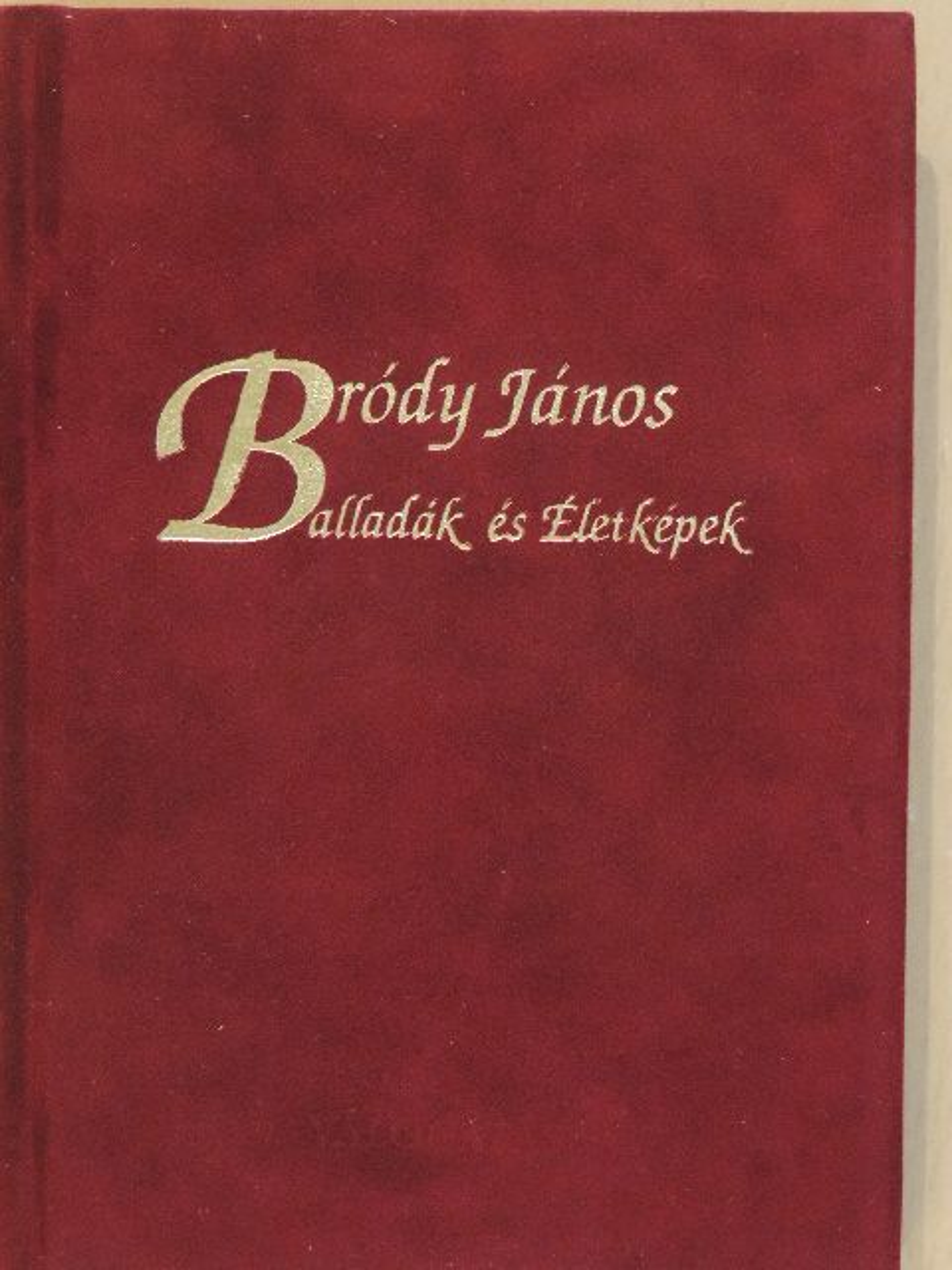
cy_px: 635
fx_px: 3300
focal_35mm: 90
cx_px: 476
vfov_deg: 21.8
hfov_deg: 16.4
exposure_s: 1/50
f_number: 4.1
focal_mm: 16
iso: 1600
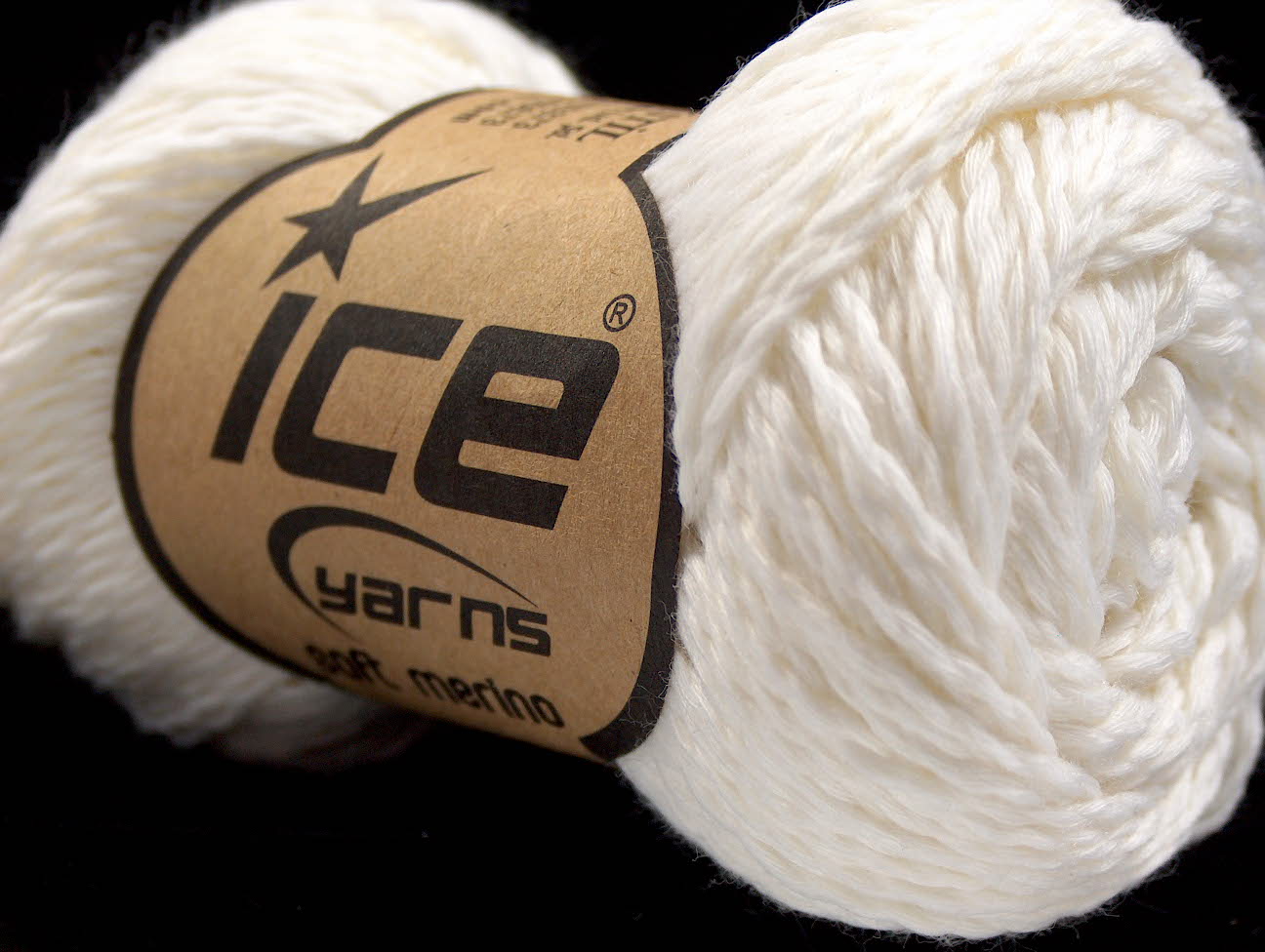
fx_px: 3074
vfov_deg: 17.6
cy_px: 476
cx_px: 632
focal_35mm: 84
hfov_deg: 23.3
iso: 100
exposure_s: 1/4.45
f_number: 2.9
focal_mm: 17.25
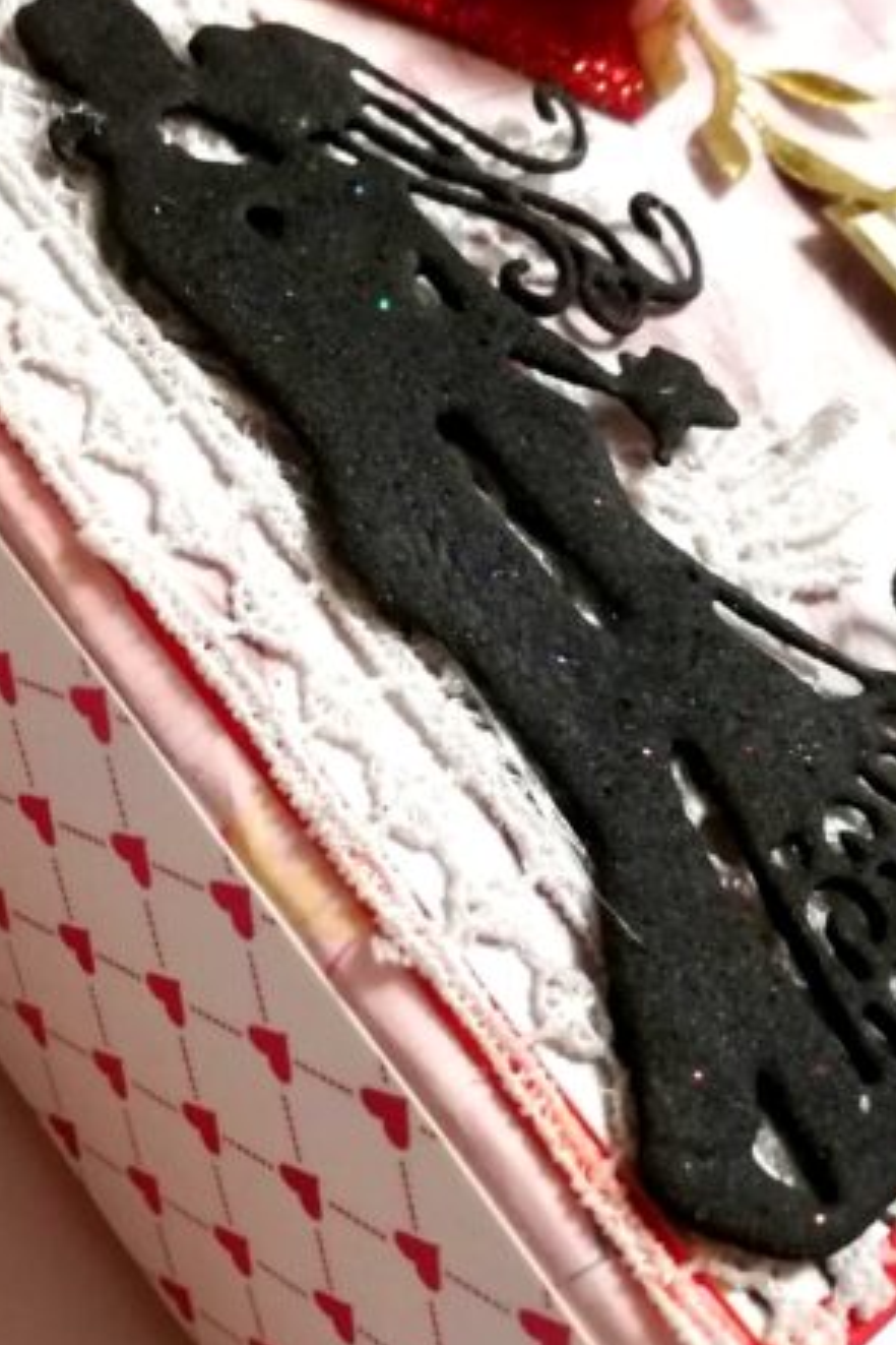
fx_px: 1829
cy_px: 747
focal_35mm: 49
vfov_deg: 40.3
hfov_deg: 27.2
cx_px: 241
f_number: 2.2
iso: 640
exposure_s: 1/20
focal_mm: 3.83
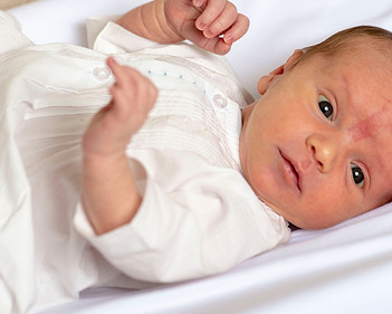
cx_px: 190
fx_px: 3598
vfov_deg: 5.0
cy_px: 184
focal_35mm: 310
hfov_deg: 6.2
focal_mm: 200
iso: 125
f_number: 5.6
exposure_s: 1/160
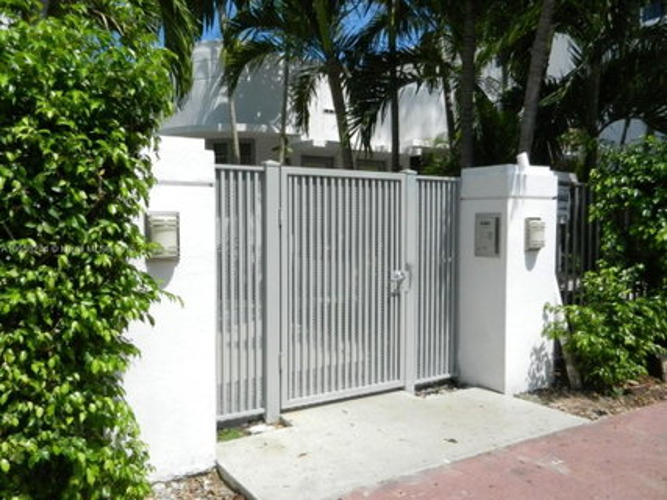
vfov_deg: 48.2
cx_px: 334
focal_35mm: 29
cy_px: 250
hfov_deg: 61.7
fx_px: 559
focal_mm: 5.1
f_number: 7.2
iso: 800
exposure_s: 1/2000
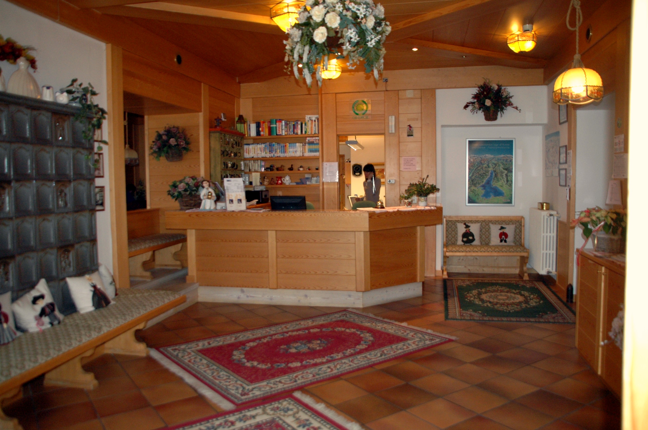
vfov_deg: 47.8
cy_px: 215
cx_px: 324
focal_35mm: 27
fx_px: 486
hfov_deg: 67.4
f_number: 4
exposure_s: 1/60
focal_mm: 18
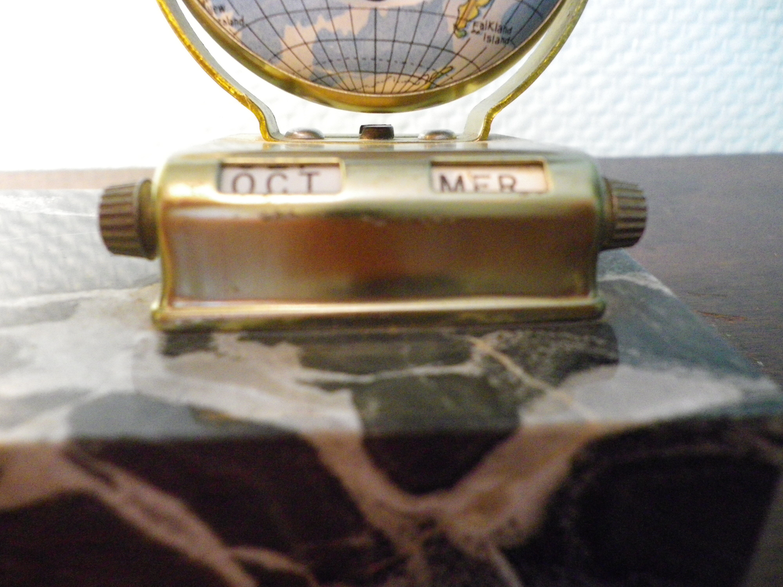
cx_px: 392
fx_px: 633
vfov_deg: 49.7
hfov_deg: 63.4
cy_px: 294
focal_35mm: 28
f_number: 2.6
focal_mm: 4.9
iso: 800
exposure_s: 1/40
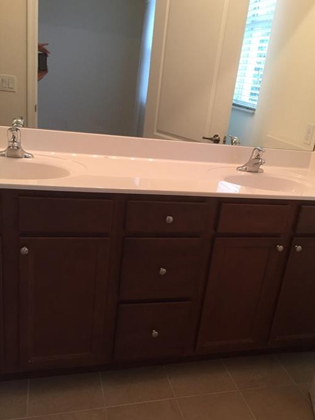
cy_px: 230
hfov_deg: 42.8
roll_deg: -8.0
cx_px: 177
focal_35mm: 33
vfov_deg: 55.3
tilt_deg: -21.0
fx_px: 401
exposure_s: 1/30
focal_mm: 4.15
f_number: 2.2
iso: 50
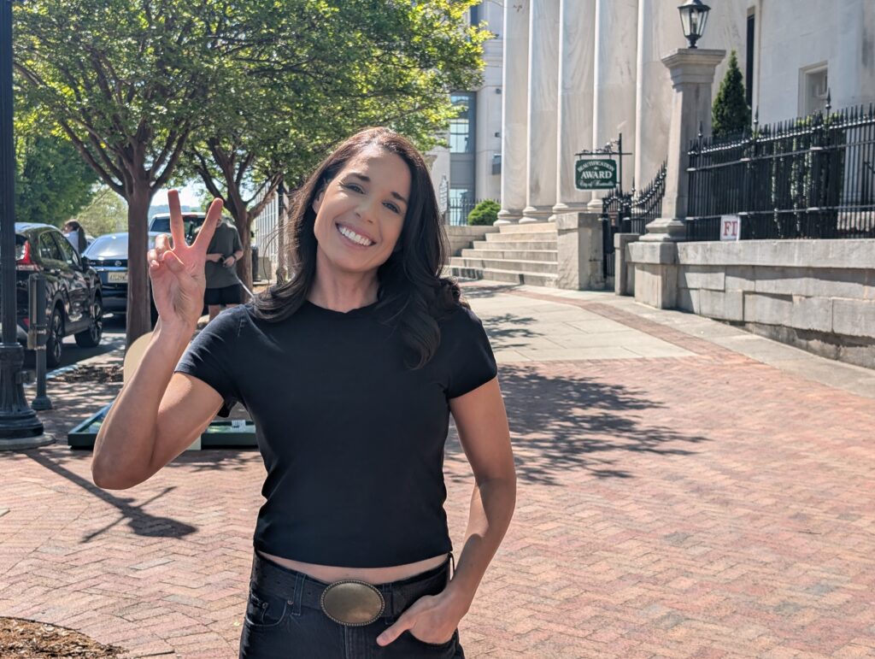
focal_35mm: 49
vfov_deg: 29.7
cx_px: 438
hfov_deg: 38.9
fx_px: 1240
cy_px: 330
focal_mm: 6.9
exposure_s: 1/560
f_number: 1.68
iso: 19
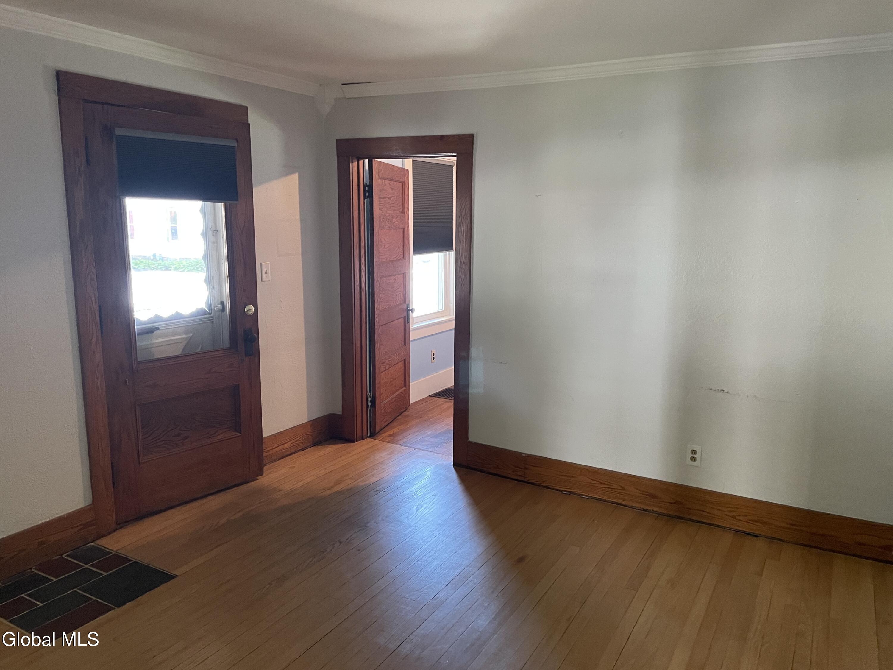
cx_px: 446
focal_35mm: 26
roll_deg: +1.1
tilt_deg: -10.7
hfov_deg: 67.3
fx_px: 671
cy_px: 335
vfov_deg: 53.1
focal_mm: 4.2
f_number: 1.6
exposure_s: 1/40
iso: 500
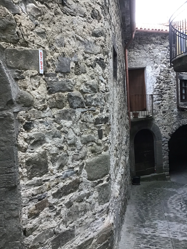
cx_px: 94
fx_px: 223
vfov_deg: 58.4
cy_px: 124
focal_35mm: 31
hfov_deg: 45.4
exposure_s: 1/33
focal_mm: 3.3
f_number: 2.4
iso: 160
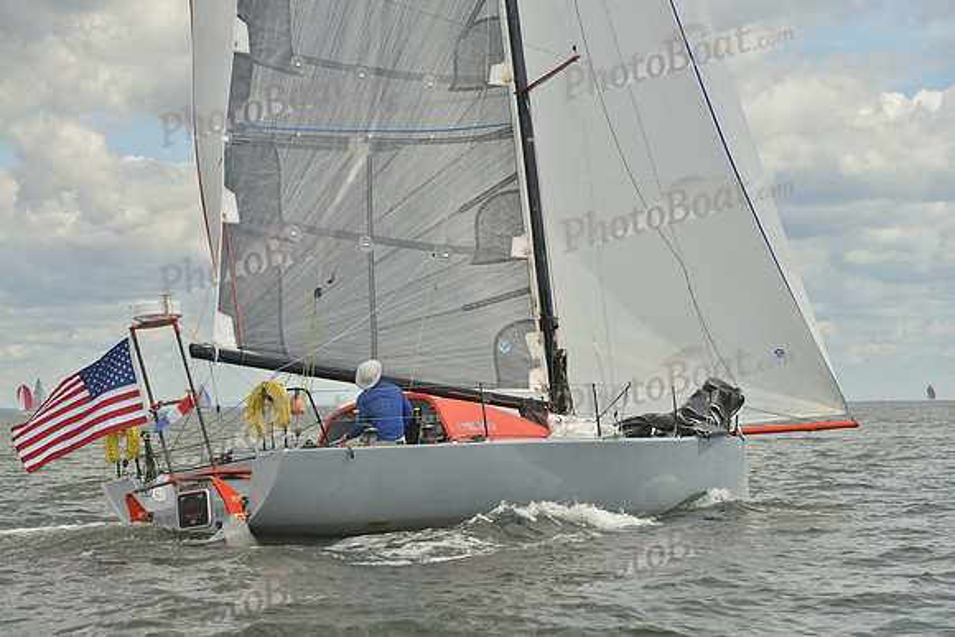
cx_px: 478
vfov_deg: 13.7
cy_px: 318
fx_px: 2653
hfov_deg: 20.4
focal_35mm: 100
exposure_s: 1/1000
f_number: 6.3
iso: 200
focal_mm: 100
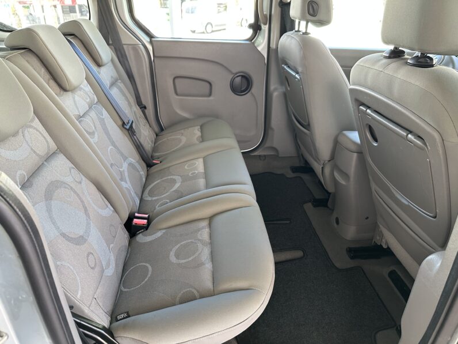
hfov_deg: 71.6
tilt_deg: -27.0
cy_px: 172
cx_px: 229
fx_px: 318
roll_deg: +0.1
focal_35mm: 24
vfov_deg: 56.8
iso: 250
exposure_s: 1/105
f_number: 1.78
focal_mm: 6.86
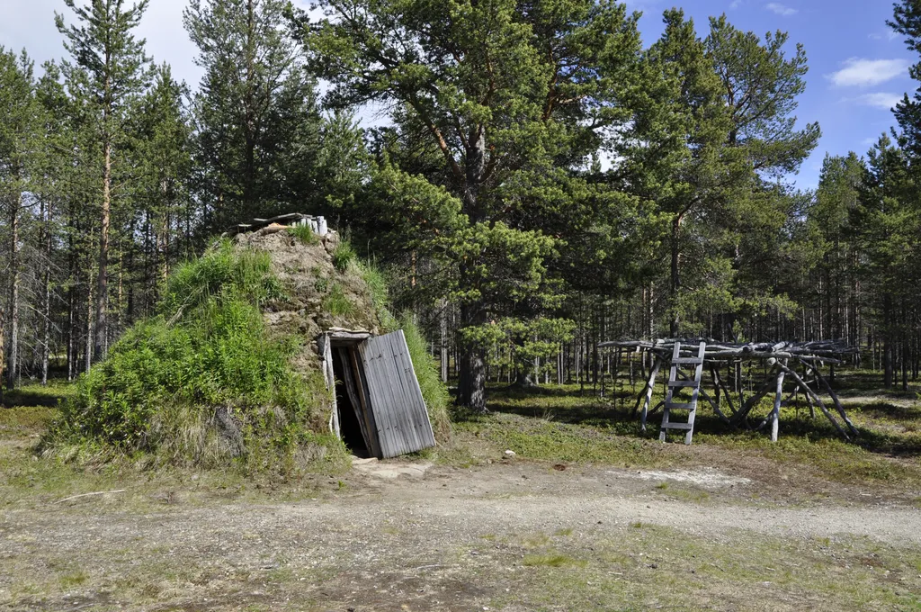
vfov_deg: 39.9
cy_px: 306
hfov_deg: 57.3
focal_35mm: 33
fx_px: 843
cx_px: 460
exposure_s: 1/320
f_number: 9
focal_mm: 22
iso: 200
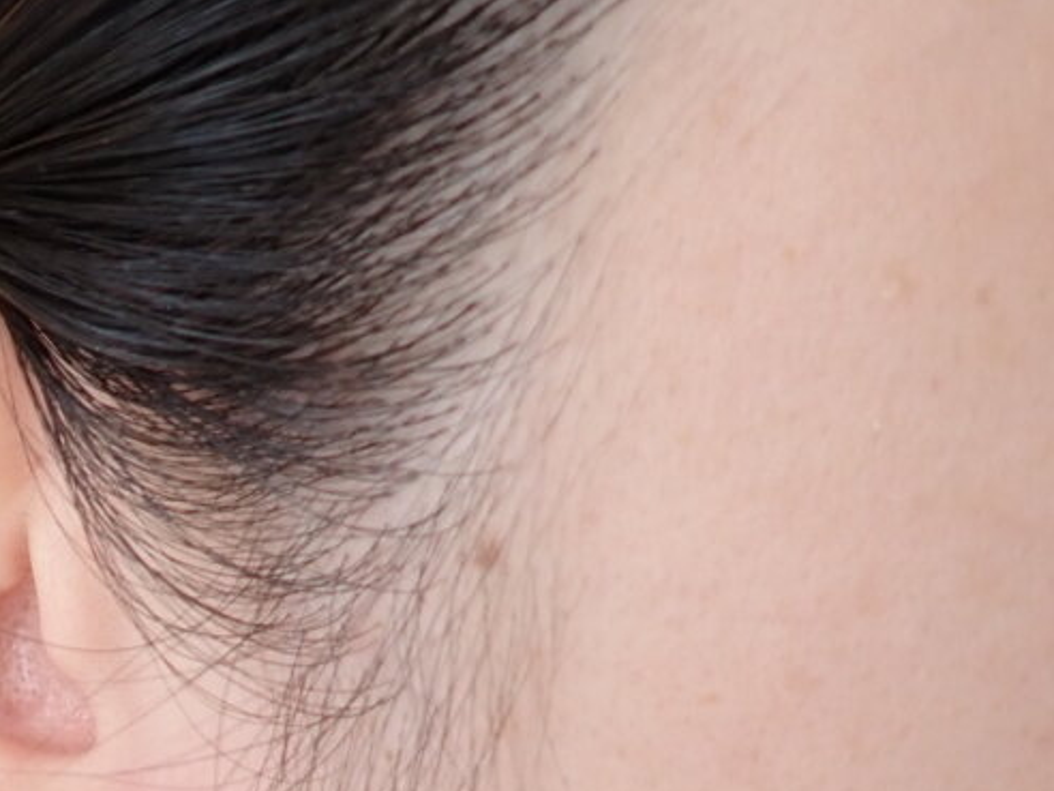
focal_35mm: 61
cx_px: -193
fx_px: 1857
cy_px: 943
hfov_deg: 27.9
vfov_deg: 22.2
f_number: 2
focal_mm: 4.5
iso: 200
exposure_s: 1/60
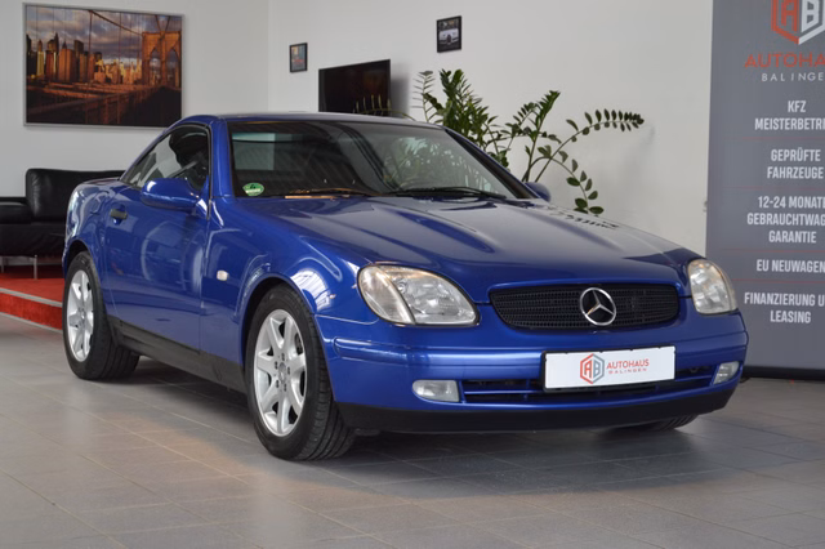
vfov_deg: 20.1
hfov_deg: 29.9
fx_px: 1546
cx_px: 412
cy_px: 274
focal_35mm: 68
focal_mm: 45
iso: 400
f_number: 5.6
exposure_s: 1/125
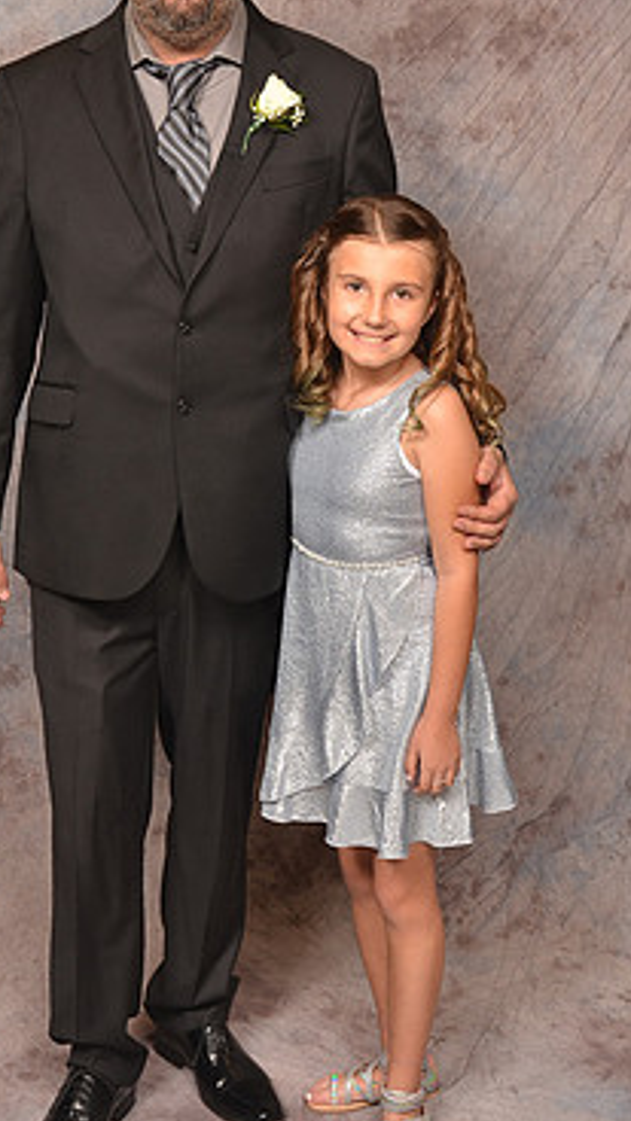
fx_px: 1839
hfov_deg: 19.4
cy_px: 426
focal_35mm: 62
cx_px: 226
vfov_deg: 33.8
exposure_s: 1/60
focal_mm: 25
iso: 200
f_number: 5.6
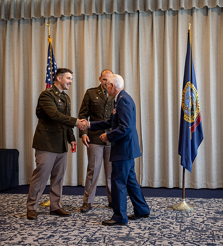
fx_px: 348
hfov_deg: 35.4
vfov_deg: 38.9
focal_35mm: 45
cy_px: 123
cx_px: 130
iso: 200
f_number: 2.8
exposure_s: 1/125
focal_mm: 33.5
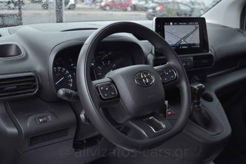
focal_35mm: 42
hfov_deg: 46.4
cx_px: 123
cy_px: 82
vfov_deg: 31.9
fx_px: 287
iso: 1600
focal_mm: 28
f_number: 4.2
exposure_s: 1/1250
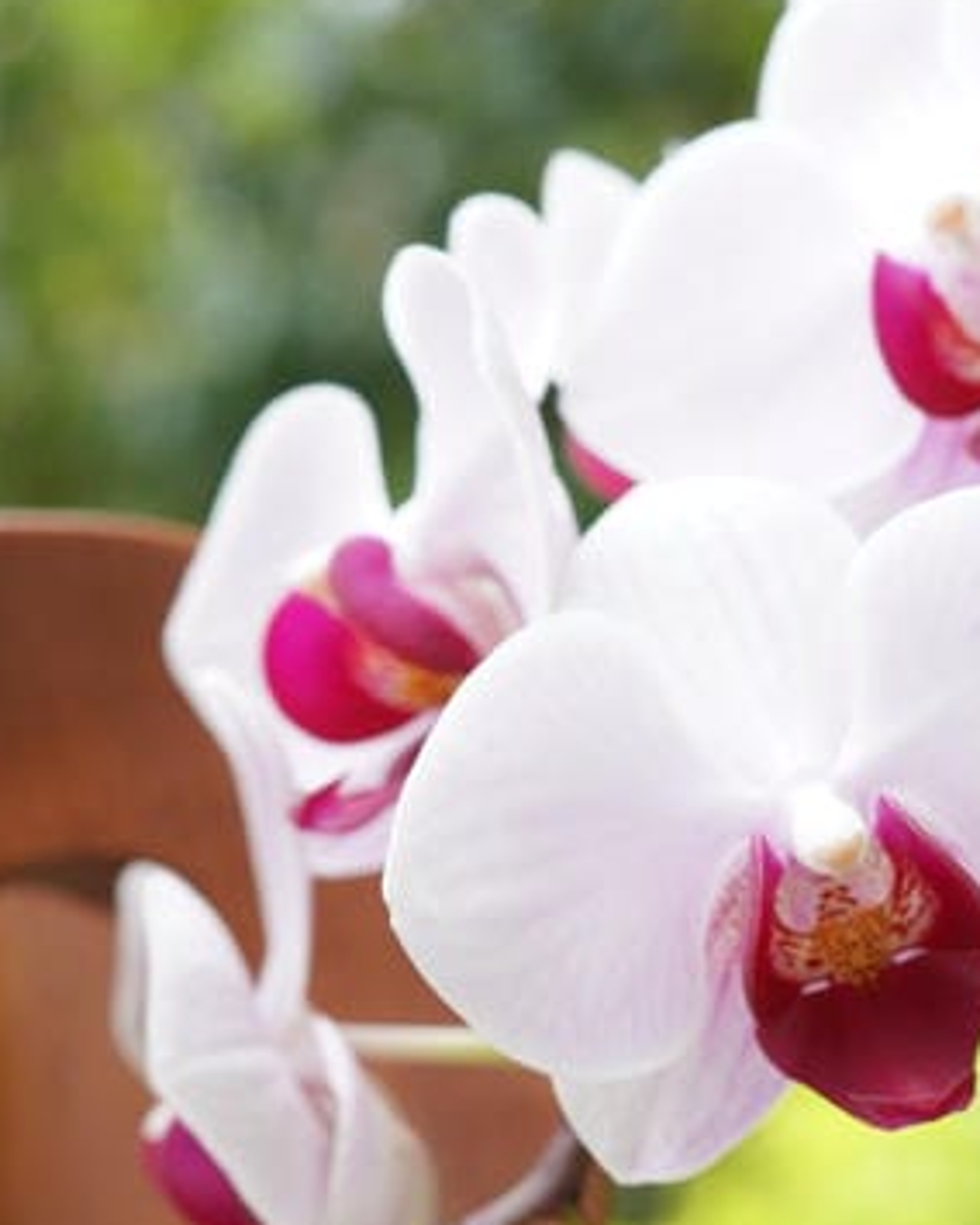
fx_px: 4024
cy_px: 1304
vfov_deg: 16.8
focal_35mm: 111
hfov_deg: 13.9
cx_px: 328
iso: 1600
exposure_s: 1/320
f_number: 5.6
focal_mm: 35
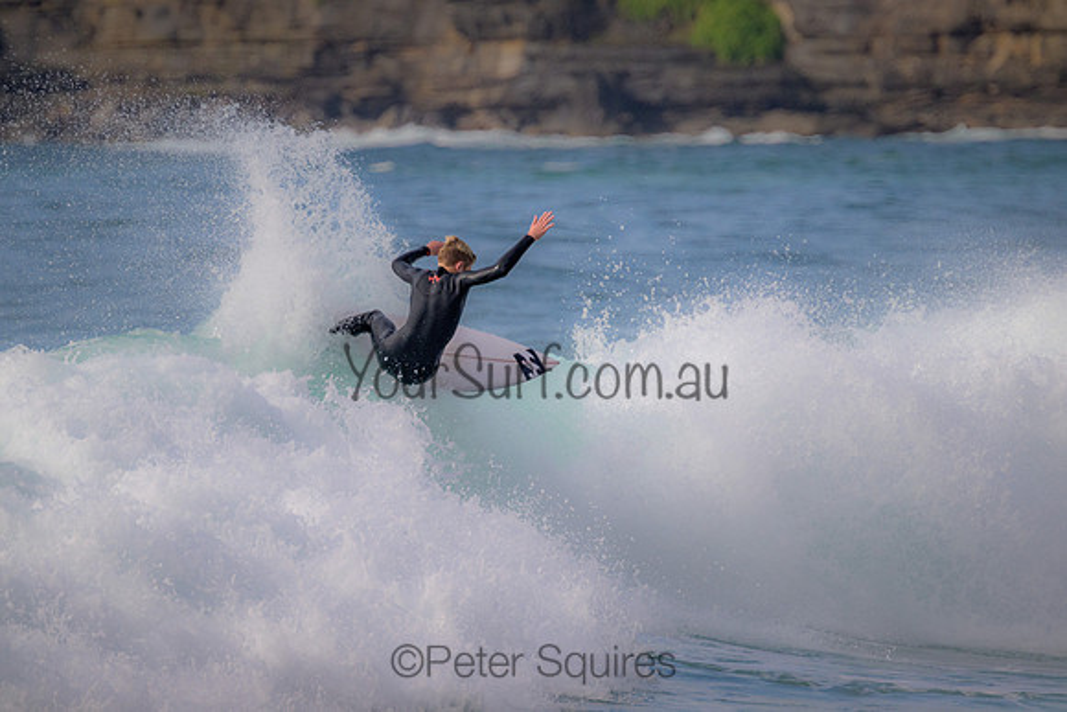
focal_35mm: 800
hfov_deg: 2.6
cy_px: 356
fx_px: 23716
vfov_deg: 1.7
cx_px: 534
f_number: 11
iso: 1100
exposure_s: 1/2000
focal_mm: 800
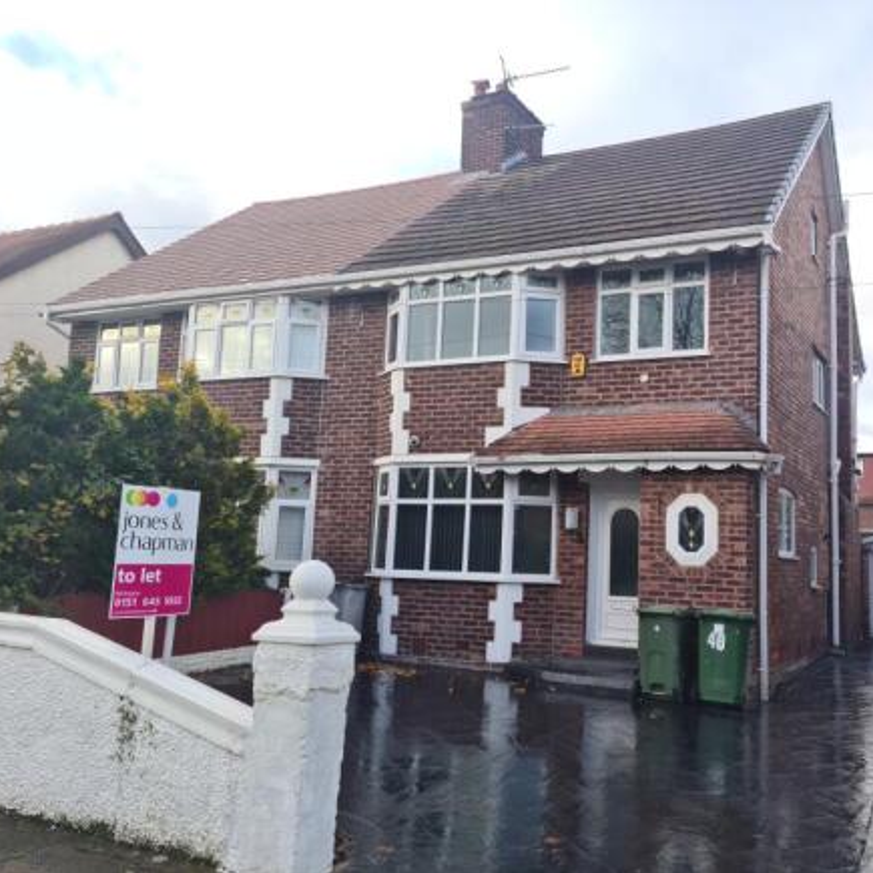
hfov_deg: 50.4
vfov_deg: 51.1
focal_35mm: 32
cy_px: 436
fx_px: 913
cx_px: 567
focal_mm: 5.9
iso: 25
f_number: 2
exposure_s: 1/245
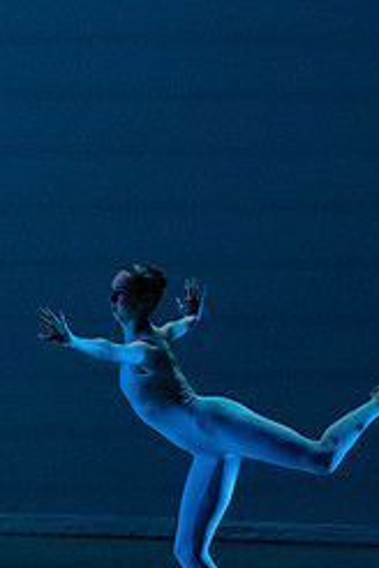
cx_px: -106
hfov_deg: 2.4
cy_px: 317
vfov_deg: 3.6
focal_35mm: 568
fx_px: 8969
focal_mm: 241
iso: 16000
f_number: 5.6
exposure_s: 1/400
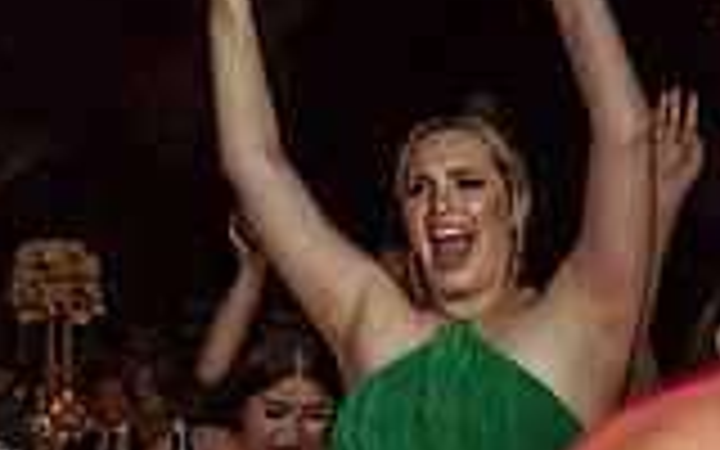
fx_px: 2806
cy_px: 474
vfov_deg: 9.1
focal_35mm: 143
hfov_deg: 14.1
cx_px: -166
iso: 800
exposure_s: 1/100
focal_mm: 33
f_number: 5
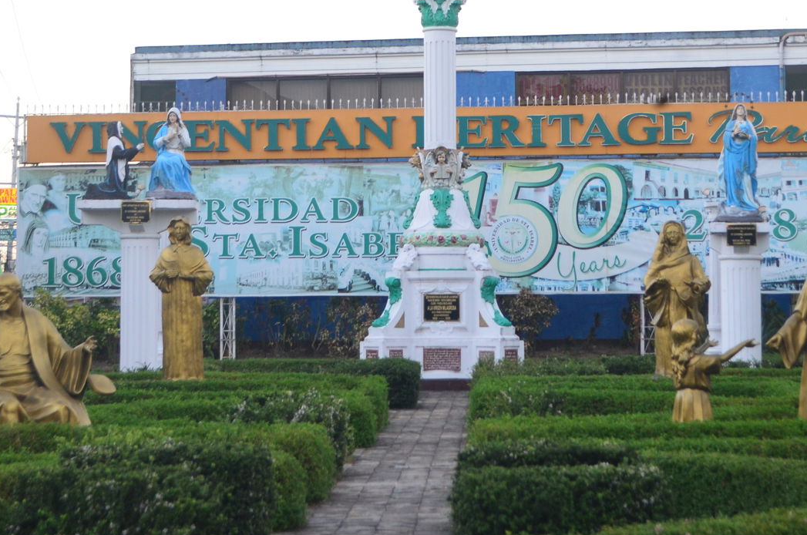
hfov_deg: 23.2
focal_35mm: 88
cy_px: 170
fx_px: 1969
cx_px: 376
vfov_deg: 15.4
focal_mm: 32
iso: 500
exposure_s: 1/40
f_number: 4.8
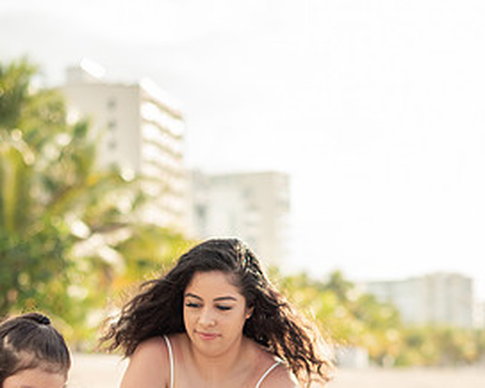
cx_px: 289
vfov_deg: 15.3
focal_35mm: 100
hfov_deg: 19.1
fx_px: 1436
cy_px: 343
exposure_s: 1/4000
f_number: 2.2
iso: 400
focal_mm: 50
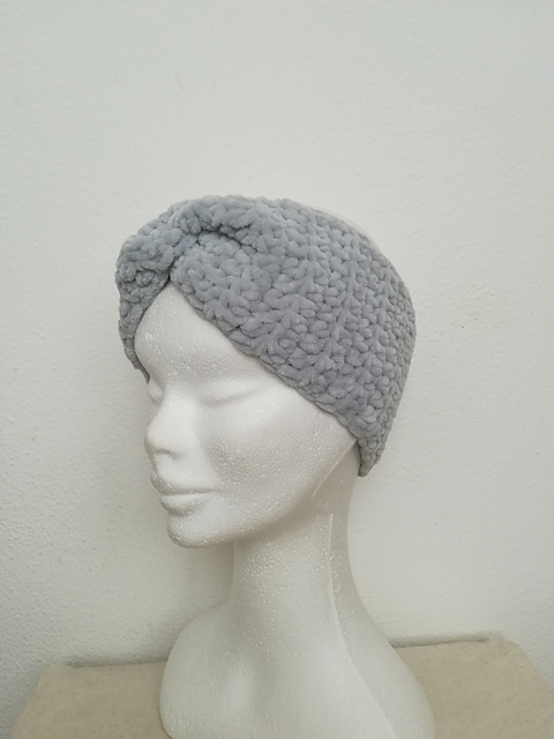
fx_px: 555
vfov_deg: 67.3
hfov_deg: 53.1
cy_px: 370
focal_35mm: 26
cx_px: 277
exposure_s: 1/33.3
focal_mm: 3.83
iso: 200
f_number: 2.2
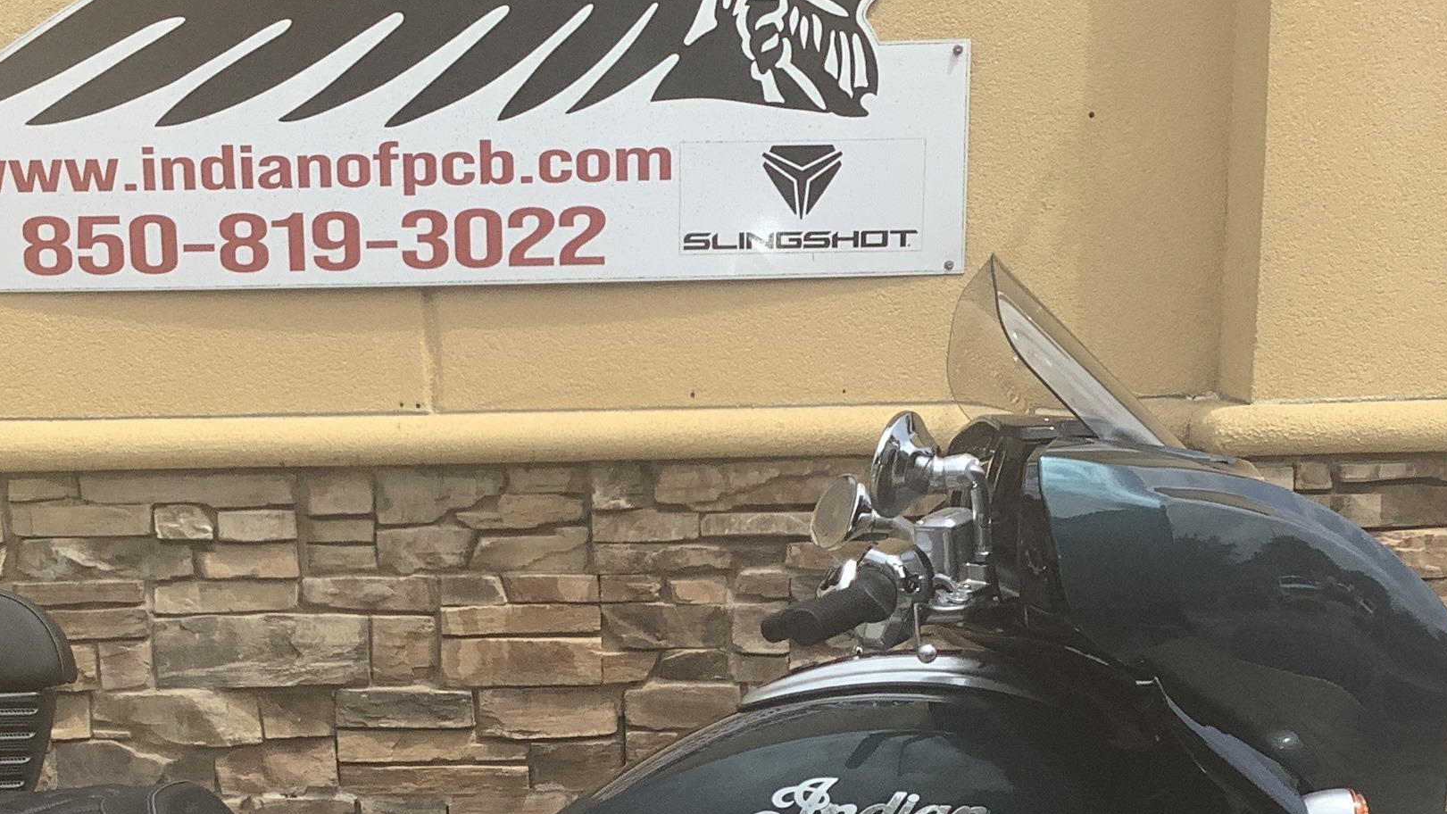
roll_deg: +1.9
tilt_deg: -13.9
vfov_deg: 17.4
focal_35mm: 68
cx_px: 528
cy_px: 773
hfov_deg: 30.8
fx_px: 2609
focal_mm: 3.3
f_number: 2.4
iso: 25
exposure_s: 1/1148
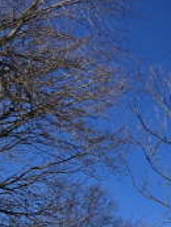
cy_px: 210
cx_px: 360
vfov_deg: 35.6
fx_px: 329
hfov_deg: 17.7
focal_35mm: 50
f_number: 2.2
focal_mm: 2.2
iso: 50
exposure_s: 1/2953
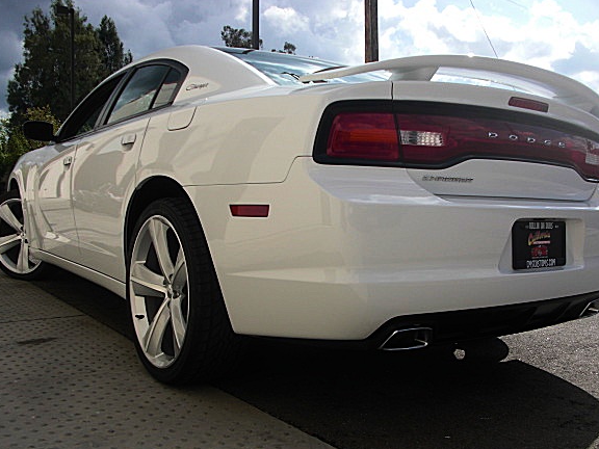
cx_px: 309
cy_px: 247
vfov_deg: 35.9
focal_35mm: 40
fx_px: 692
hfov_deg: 46.8
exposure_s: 1/200
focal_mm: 6.3
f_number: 7.9
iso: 50
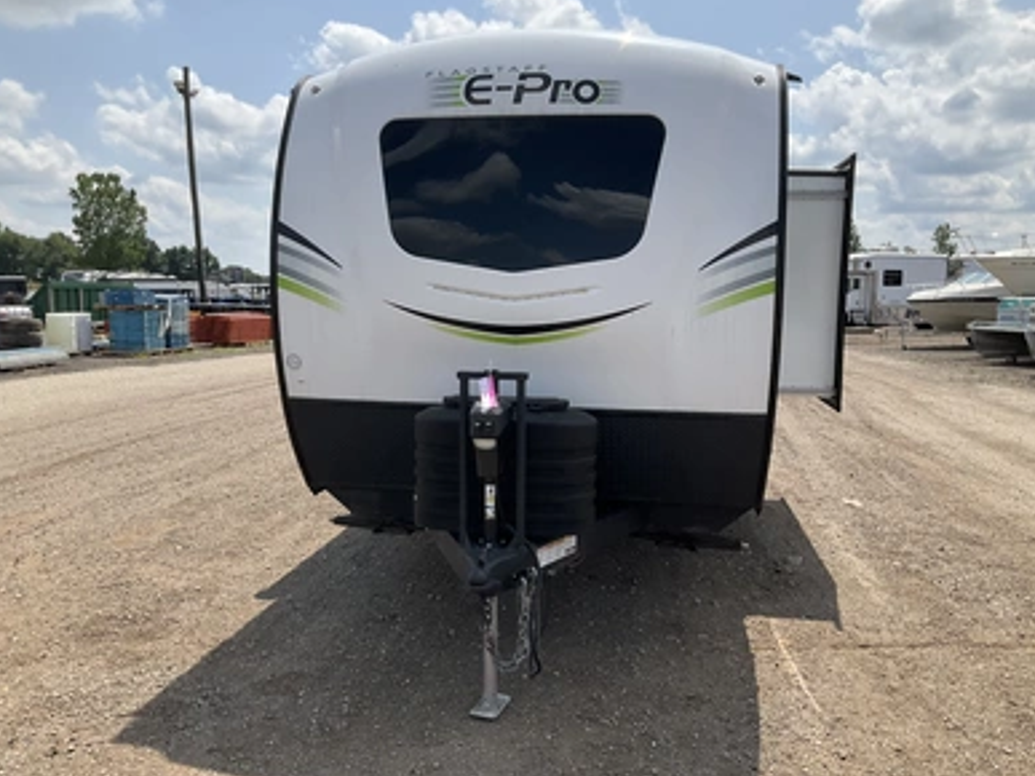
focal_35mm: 30
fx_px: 897
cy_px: 391
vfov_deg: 46.8
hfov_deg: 60.0
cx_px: 522
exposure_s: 1/2058
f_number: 1.8
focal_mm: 3
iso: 25
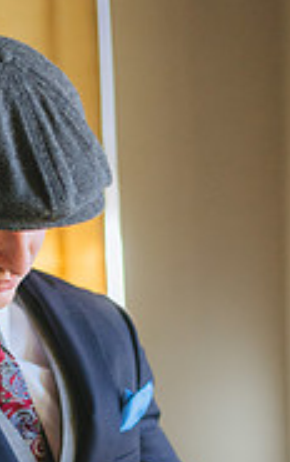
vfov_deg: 16.4
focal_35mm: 124
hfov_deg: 10.5
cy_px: 497
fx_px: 1564
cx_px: 0
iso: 1600
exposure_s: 1/640
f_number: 2.2
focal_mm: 50
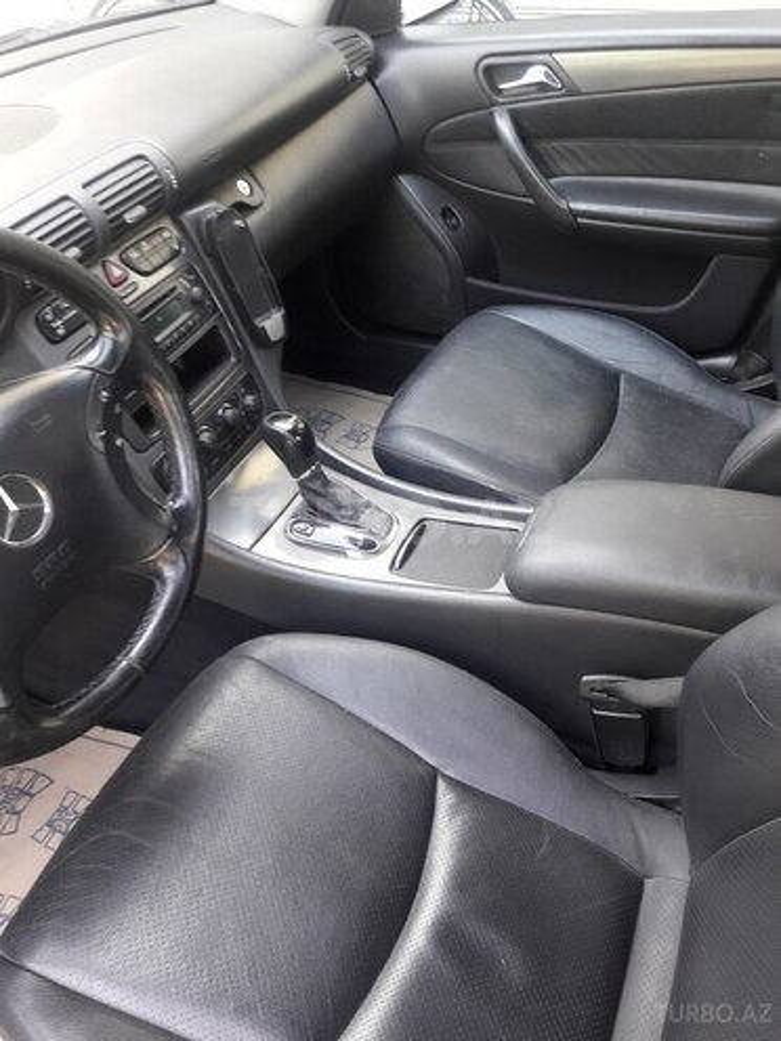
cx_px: 390
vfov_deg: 63.4
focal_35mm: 28
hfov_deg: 49.7
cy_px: 520
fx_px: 842
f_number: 1.9
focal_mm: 3.7
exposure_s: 1/33
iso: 100
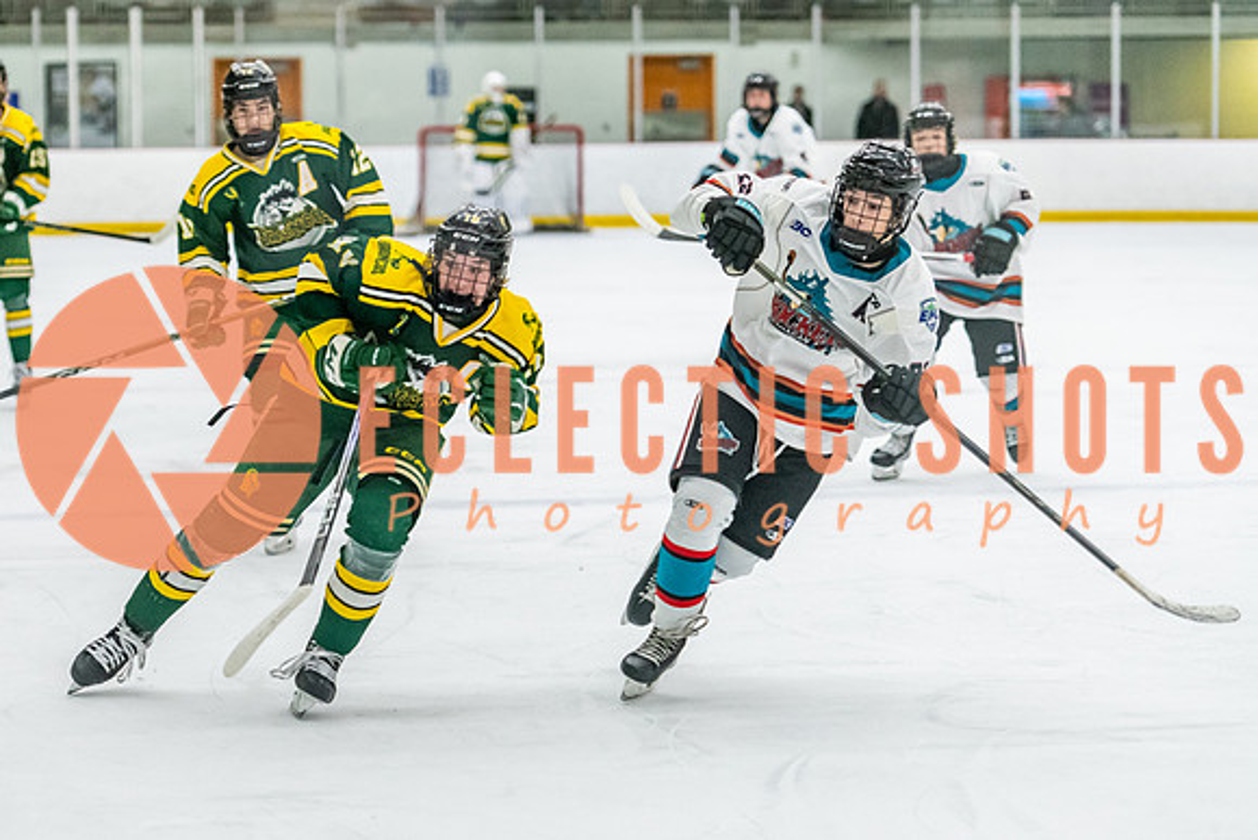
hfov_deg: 15.3
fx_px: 4674
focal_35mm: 134
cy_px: 494
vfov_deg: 10.3
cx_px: 476
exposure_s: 1/800
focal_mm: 105
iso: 4000
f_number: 2.8
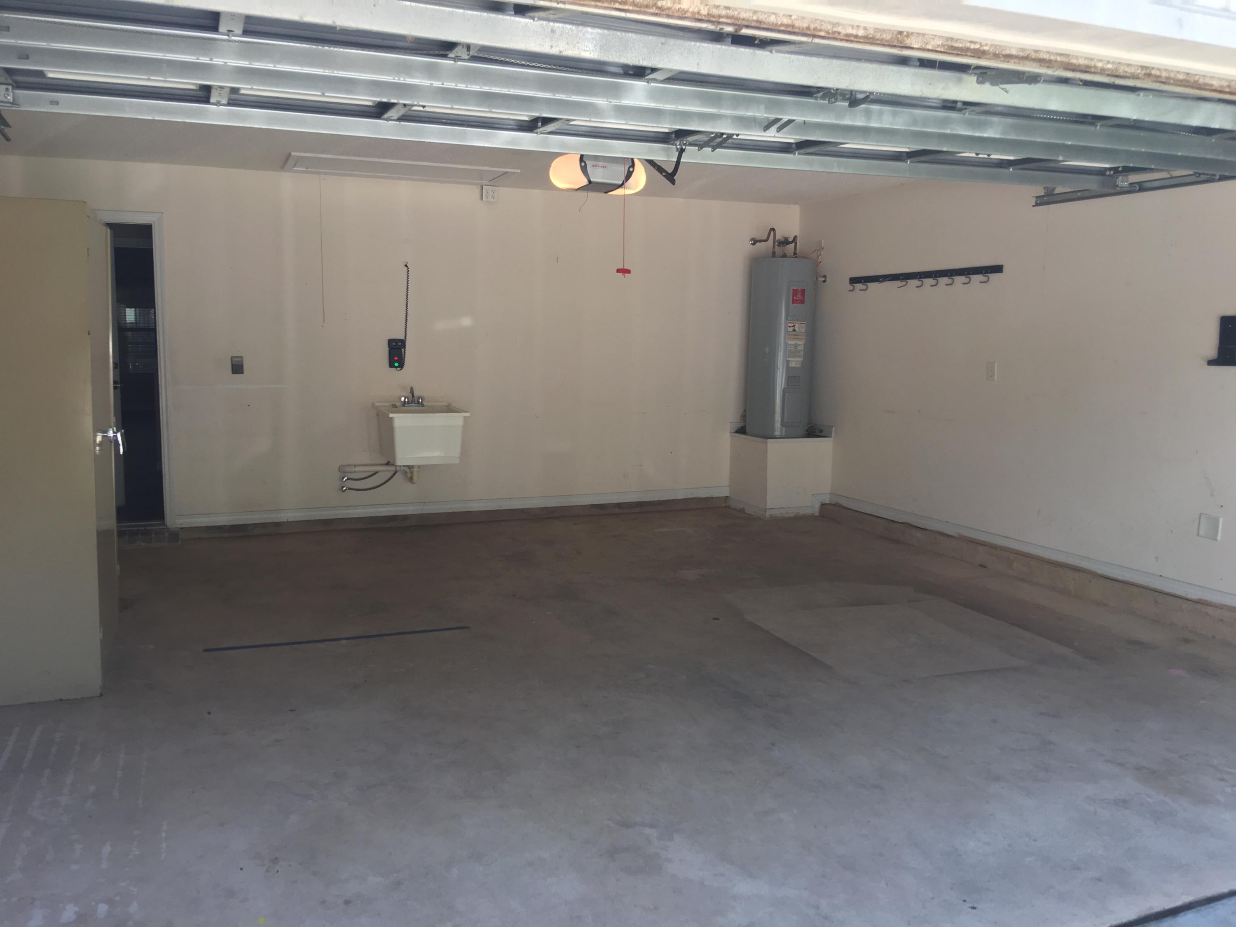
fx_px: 1035
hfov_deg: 61.7
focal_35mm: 29
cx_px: 618
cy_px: 464
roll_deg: +0.2
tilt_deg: -3.2
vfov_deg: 48.2
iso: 25
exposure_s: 1/60
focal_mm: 4.15
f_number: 2.2
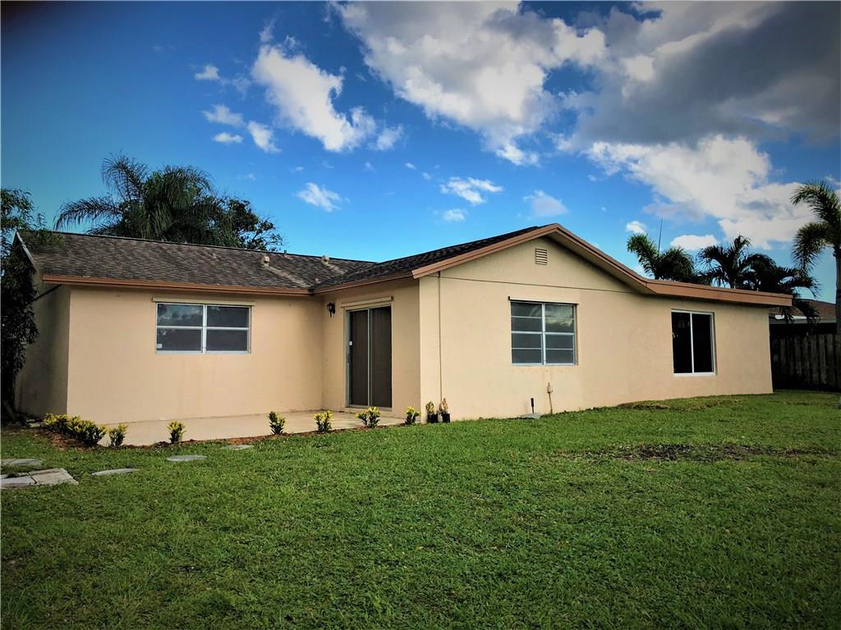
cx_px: 420
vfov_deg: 48.2
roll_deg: +0.3
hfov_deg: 61.7
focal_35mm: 29
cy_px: 315
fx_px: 705
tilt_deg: +4.9
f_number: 1.8
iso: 20
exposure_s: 1/1372
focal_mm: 3.99
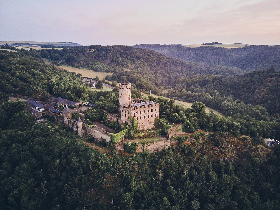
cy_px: 105
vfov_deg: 56.8
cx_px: 140
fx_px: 194
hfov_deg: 71.6
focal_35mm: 24
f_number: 2.8
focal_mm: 4.5
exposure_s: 1/8
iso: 310
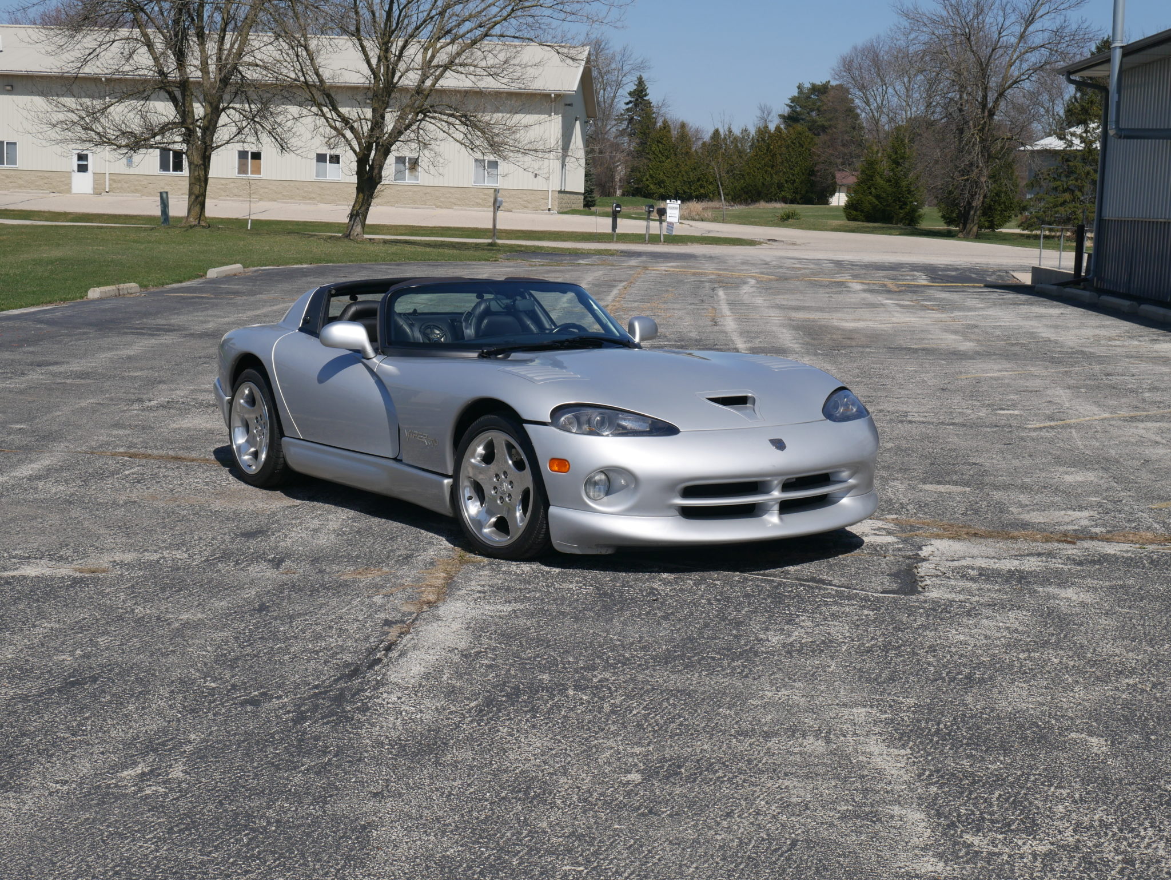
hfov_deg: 35.5
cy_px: 440
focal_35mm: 54
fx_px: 1828
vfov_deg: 27.1
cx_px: 586
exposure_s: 1/400
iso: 200
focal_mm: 27
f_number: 11
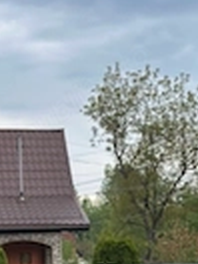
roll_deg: +2.2
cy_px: 276
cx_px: 124
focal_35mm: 146
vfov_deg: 13.3
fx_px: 1113
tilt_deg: +0.4
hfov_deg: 10.2
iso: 125
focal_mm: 6.86
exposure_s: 1/90
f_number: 1.78
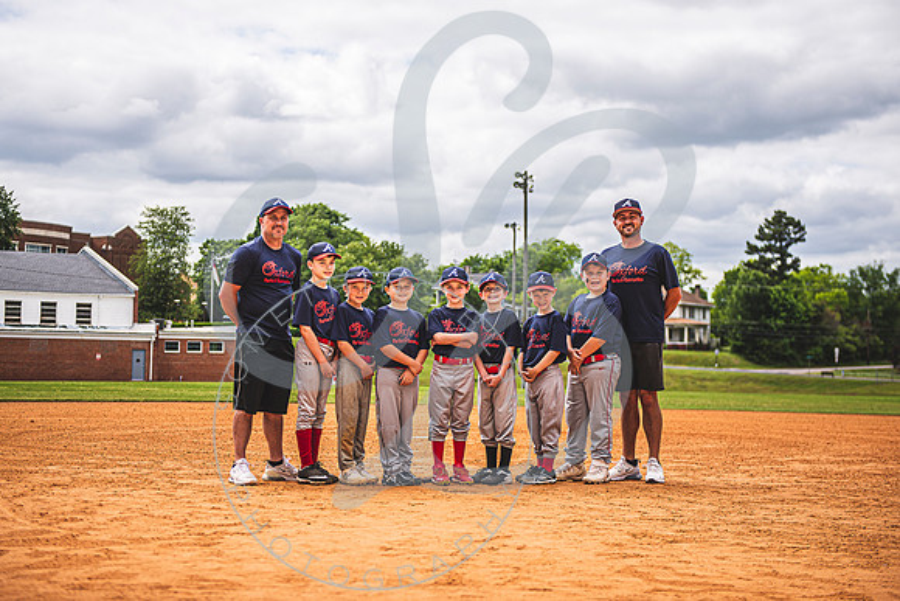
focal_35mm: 57
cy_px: 272
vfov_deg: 23.7
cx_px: 435
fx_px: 1430
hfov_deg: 34.9
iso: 100
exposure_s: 1/1600
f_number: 5.6
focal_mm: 52
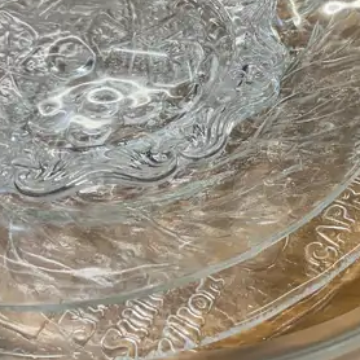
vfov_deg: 22.0
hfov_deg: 21.1
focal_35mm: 78
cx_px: 396
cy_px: 92
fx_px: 918
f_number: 1.78
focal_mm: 6.86
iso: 125
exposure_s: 1/100
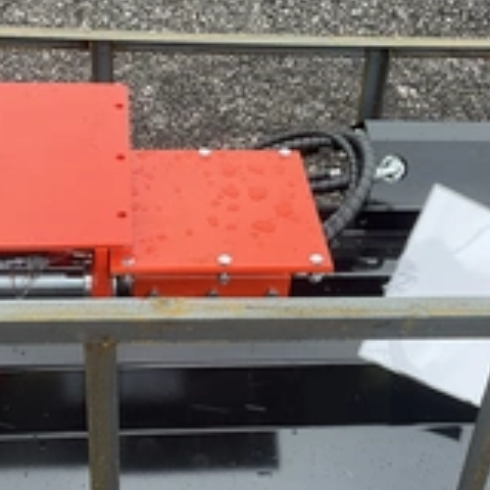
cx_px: 248
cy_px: 291
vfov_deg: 26.8
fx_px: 1025
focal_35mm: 64
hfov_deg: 26.9
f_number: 1.8
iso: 20
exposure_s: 1/122
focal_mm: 3
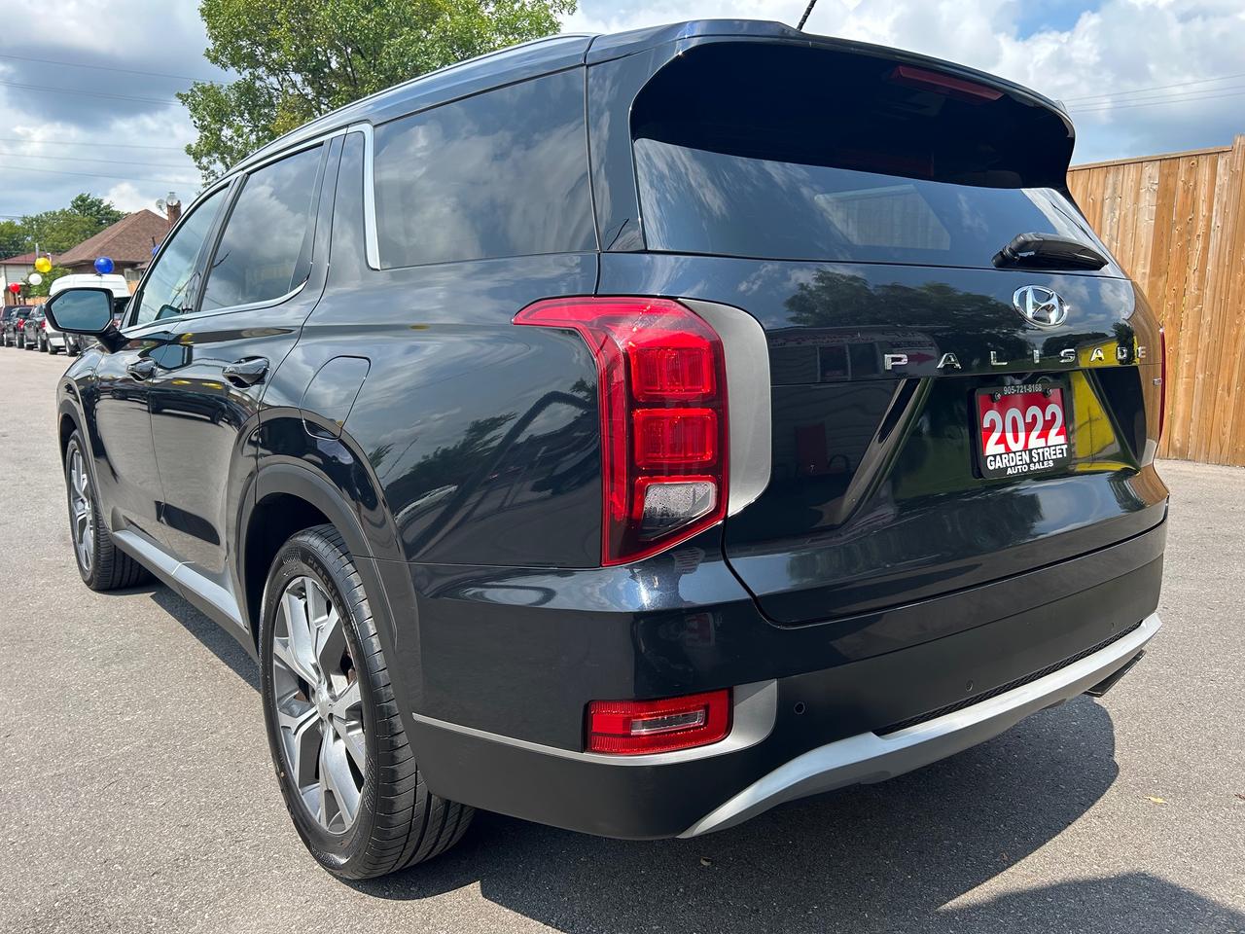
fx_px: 935
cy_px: 467
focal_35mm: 26
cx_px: 622
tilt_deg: -10.7
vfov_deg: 53.1
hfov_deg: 67.3
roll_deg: +0.2
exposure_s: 1/1645
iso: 50
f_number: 1.5
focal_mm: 5.7
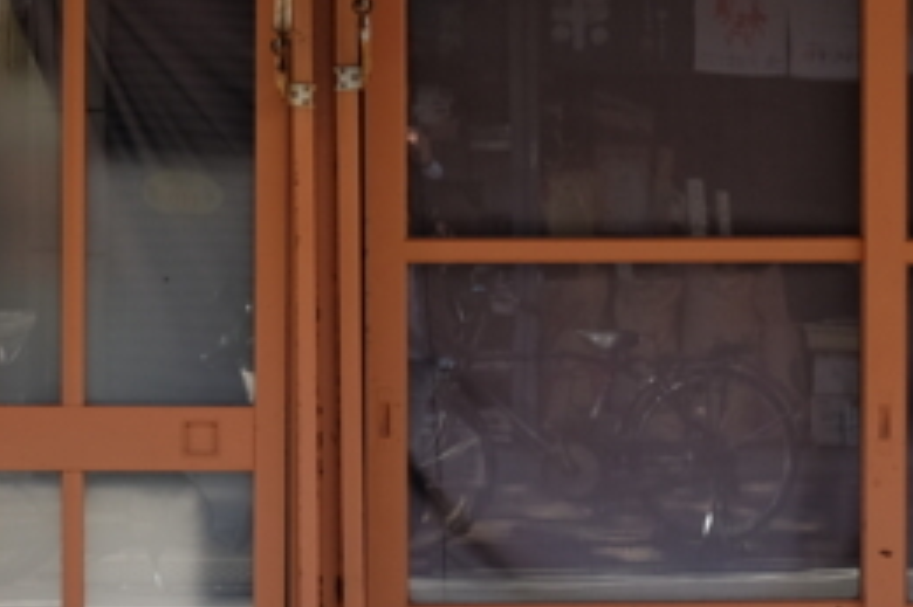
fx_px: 3497
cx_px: 699
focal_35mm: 138
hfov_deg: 14.8
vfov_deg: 9.9
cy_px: 251
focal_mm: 23
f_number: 4.5
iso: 200
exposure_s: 1/125
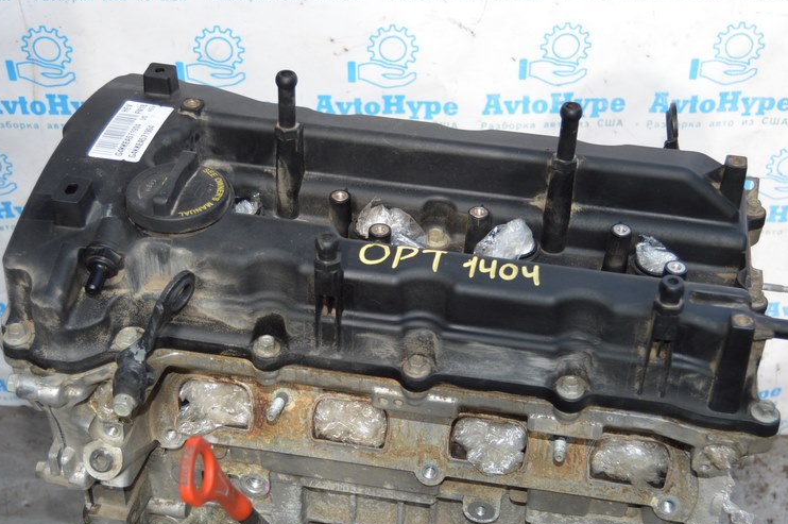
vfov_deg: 23.2
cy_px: 339
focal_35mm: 58
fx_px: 1268
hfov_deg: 34.5
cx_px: 399
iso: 100
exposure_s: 1/160
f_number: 4
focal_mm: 28
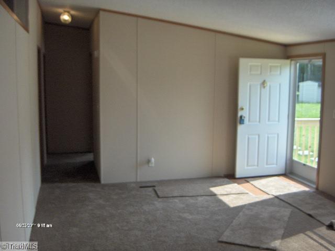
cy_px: 126
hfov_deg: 47.9
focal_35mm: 39
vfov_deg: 36.8
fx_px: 377
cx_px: 168
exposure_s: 1/341
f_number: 2.8
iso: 100
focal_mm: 8
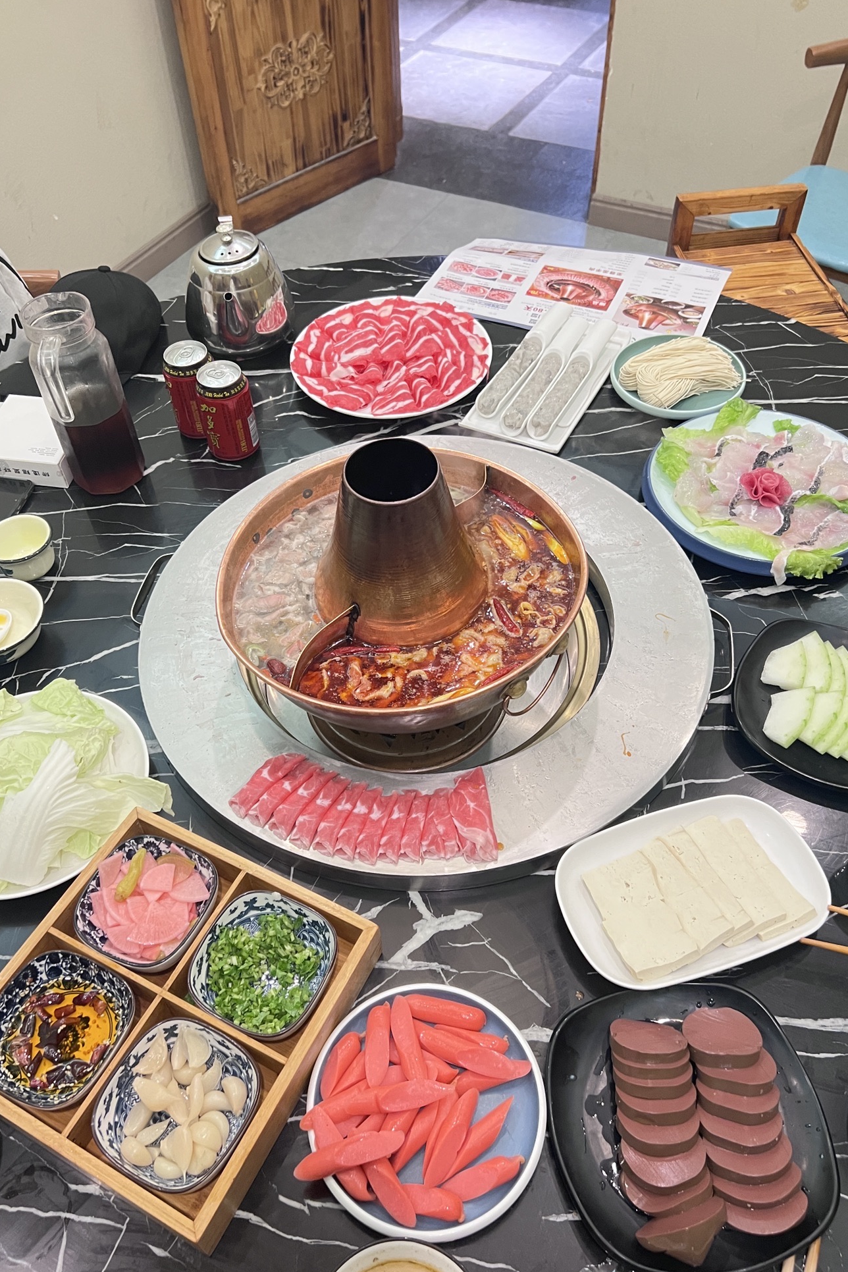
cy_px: 631
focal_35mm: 28
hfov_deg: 46.4
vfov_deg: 65.5
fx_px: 989
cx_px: 404
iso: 250
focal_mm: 5.7
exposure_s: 1/50
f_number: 1.5
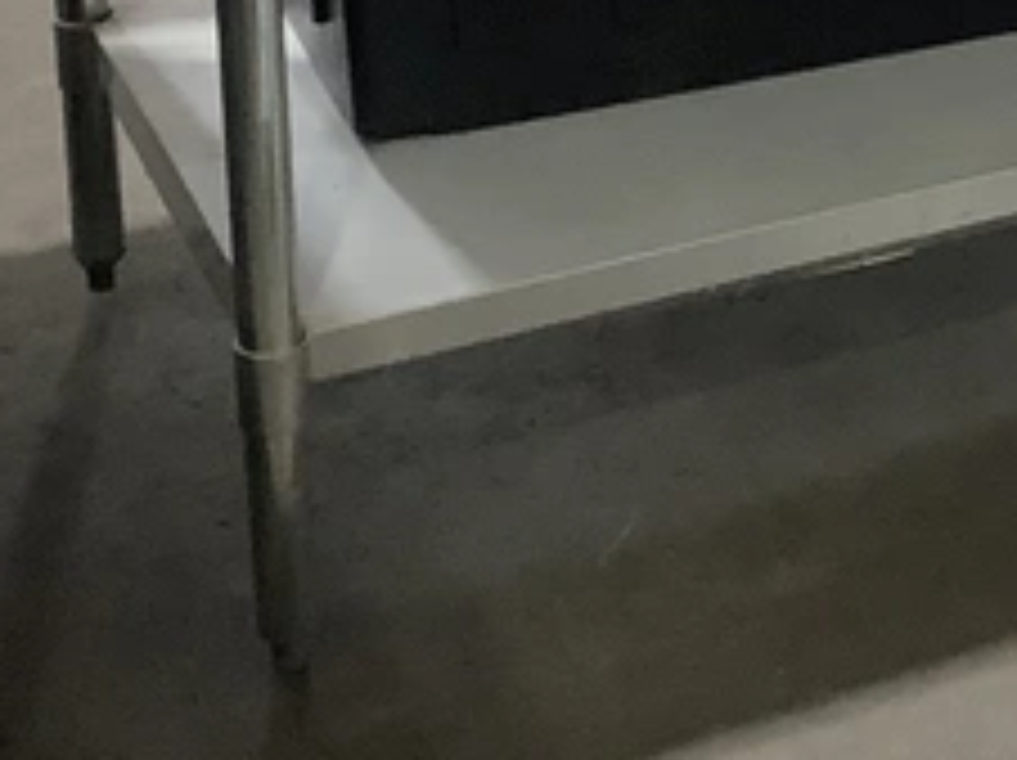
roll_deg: -3.4
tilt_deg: -16.5
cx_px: 1138
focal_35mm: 103
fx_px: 3023
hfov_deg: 18.3
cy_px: -331
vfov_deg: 13.6
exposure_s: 1/60
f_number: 2.4
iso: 160
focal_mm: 3.3
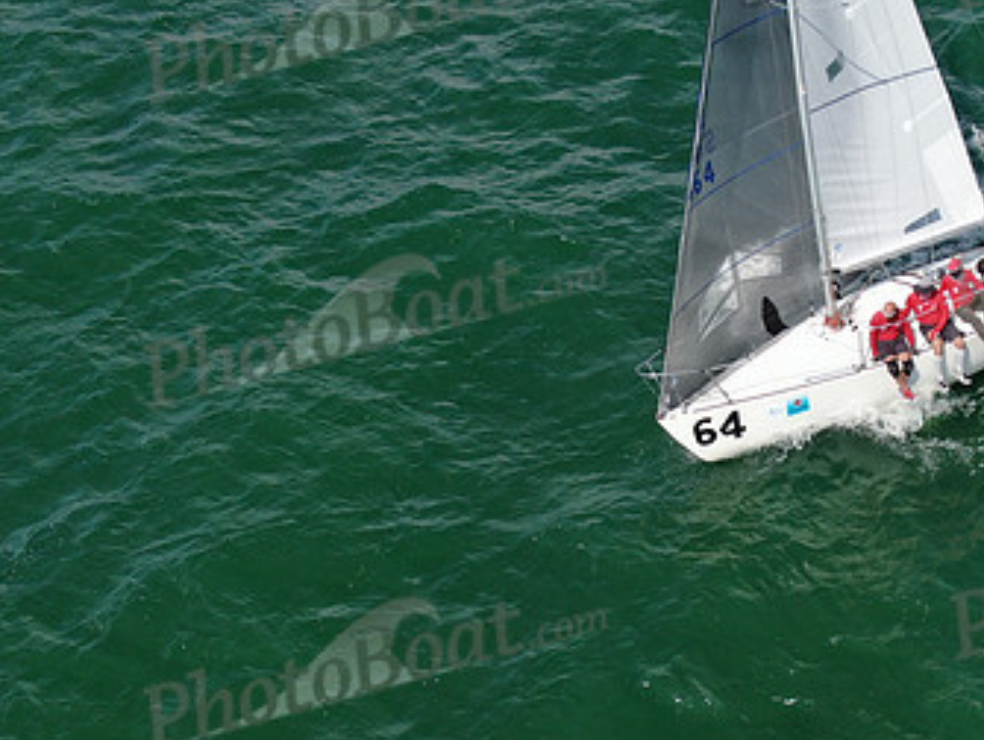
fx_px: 2362
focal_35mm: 83
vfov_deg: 17.8
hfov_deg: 23.2
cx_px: 781
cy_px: 448
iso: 100
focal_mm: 8.6
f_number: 3.8
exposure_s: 1/800
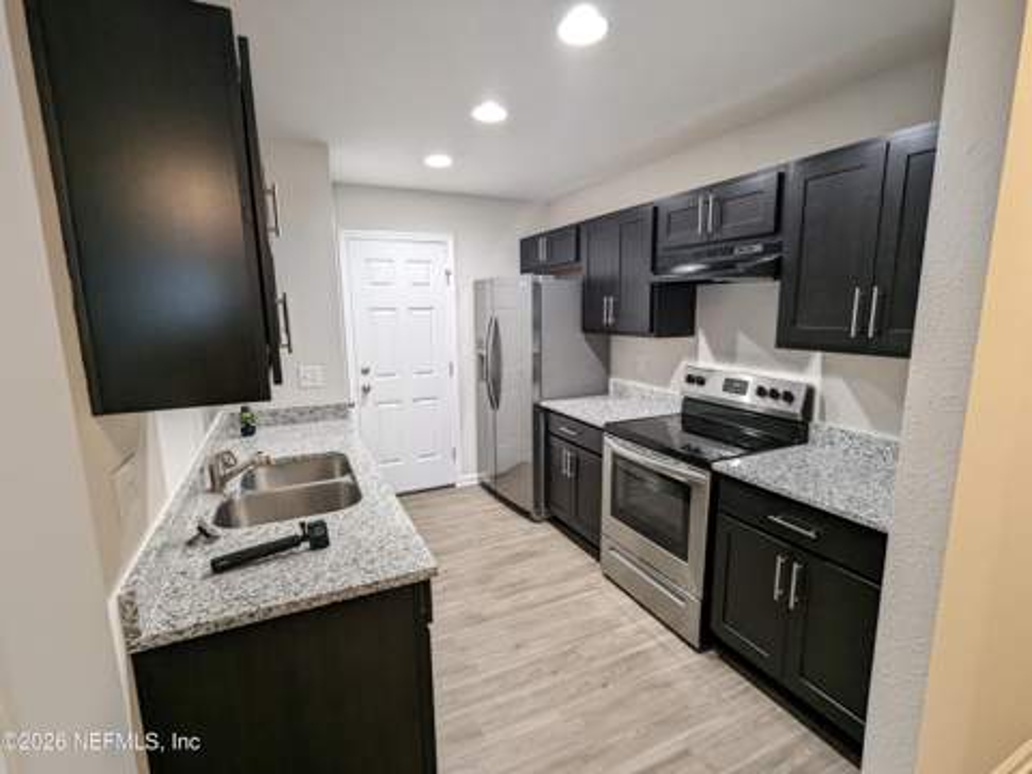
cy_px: 387
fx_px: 477
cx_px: 516
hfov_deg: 94.5
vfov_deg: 78.1
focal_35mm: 16
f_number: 2.2
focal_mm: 2.35
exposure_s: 1/40
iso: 243
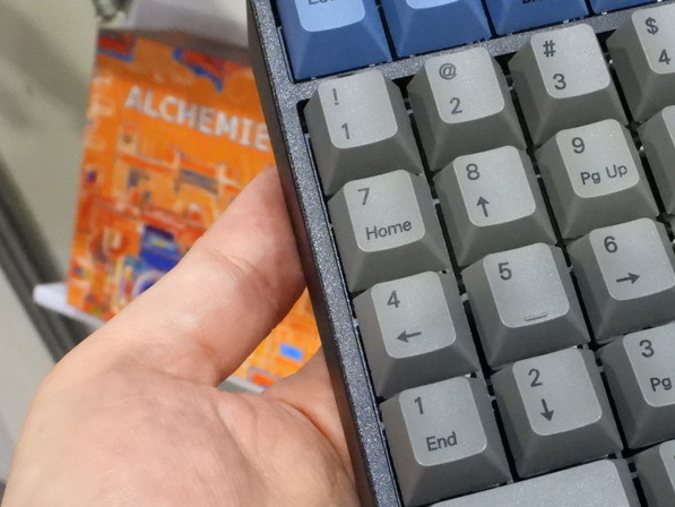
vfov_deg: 24.4
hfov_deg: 31.4
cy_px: 284
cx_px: 528
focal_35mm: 60
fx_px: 1170
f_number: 4
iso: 1600
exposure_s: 1/160
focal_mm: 6.3
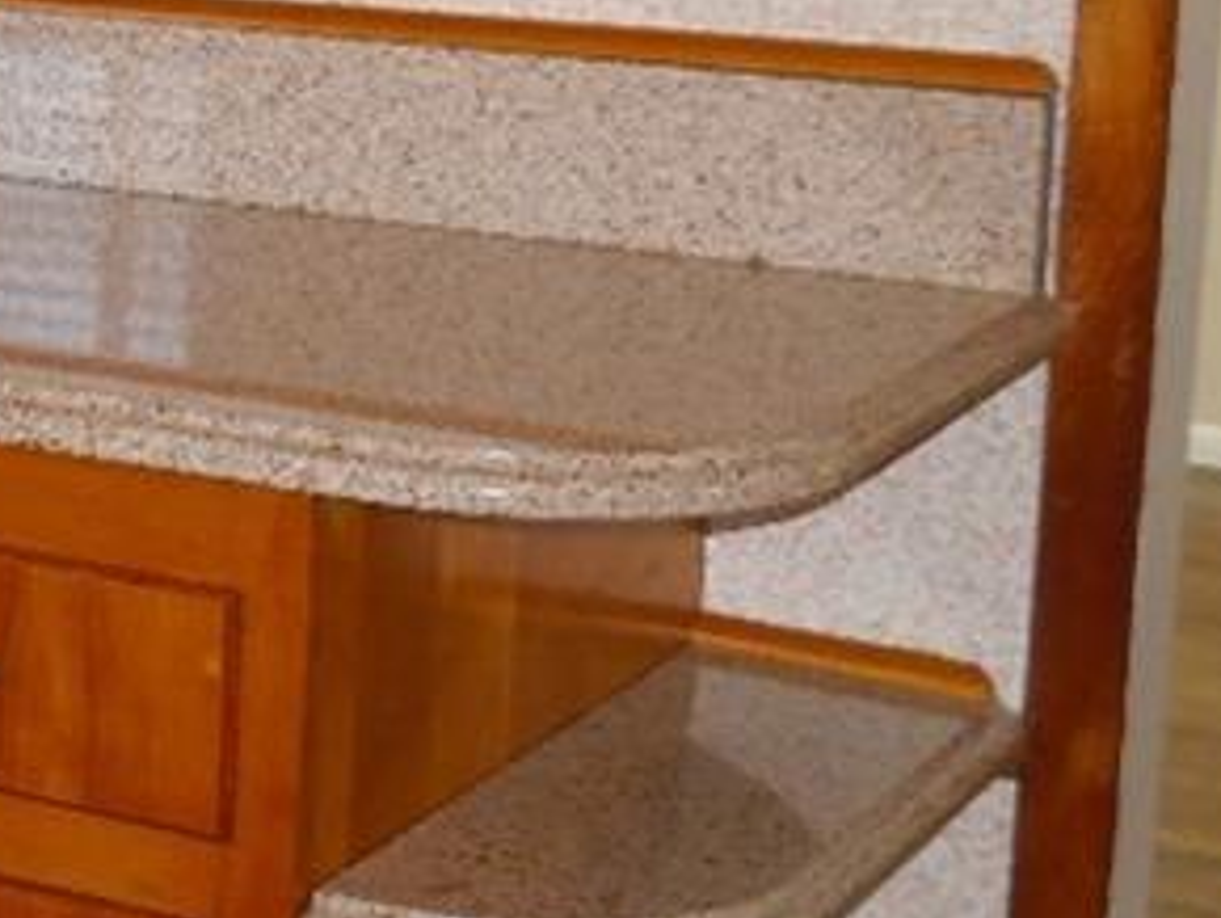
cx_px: -741
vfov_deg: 10.5
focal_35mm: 141
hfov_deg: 13.0
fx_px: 4978
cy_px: 88
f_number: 4.5
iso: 800
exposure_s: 1/60
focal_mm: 20
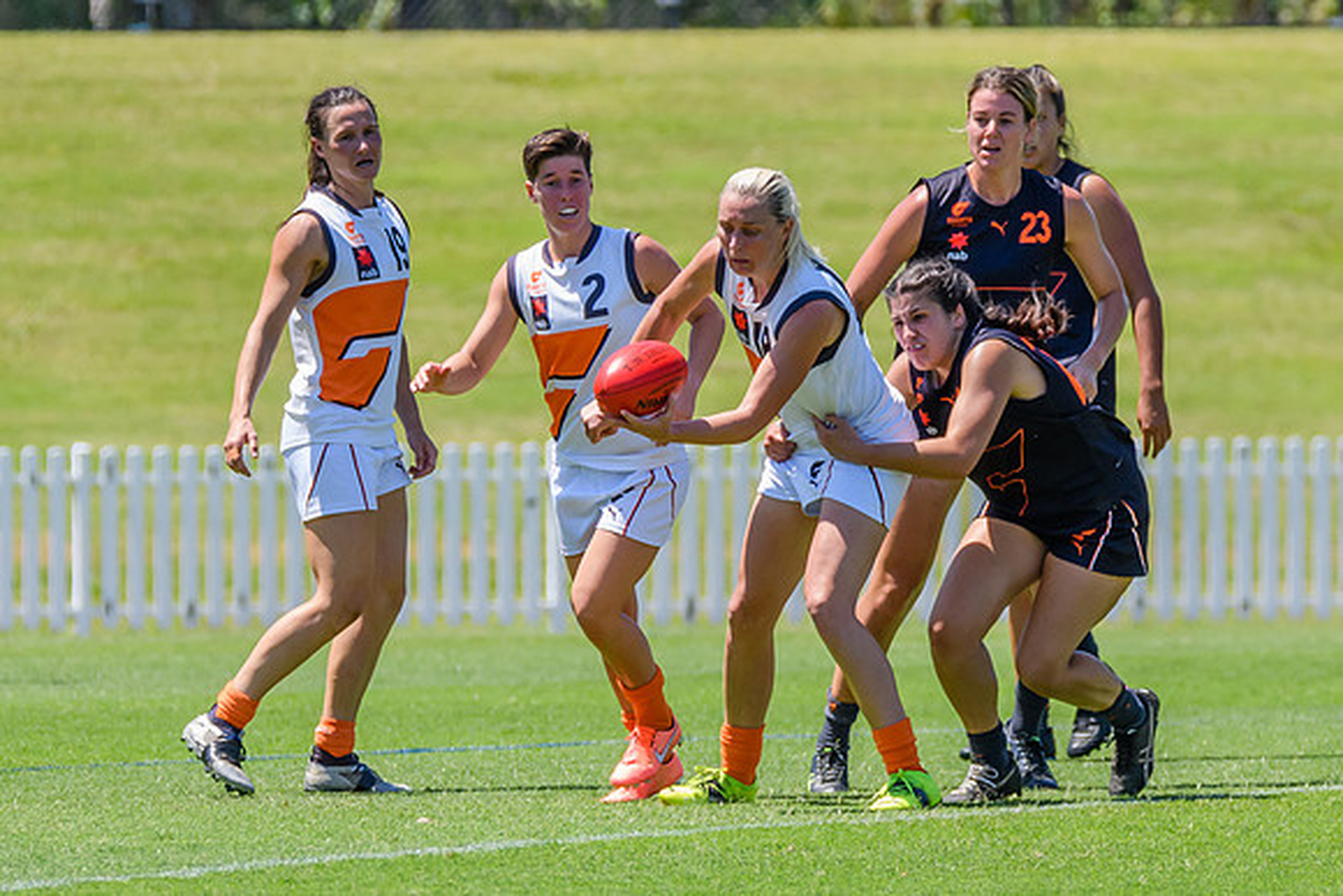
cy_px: 600
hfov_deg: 2.8
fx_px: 27724
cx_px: 511
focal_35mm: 743
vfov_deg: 1.9
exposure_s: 1/2000
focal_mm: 320
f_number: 6.3
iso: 800
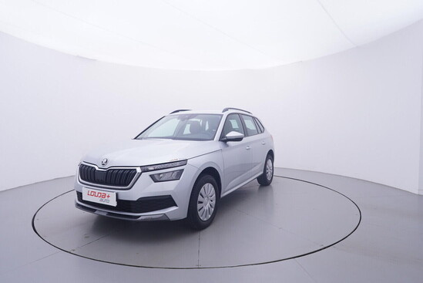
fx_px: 265
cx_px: 212
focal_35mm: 22
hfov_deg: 77.3
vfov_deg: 56.2
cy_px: 142
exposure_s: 1/80
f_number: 5
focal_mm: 15
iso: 200
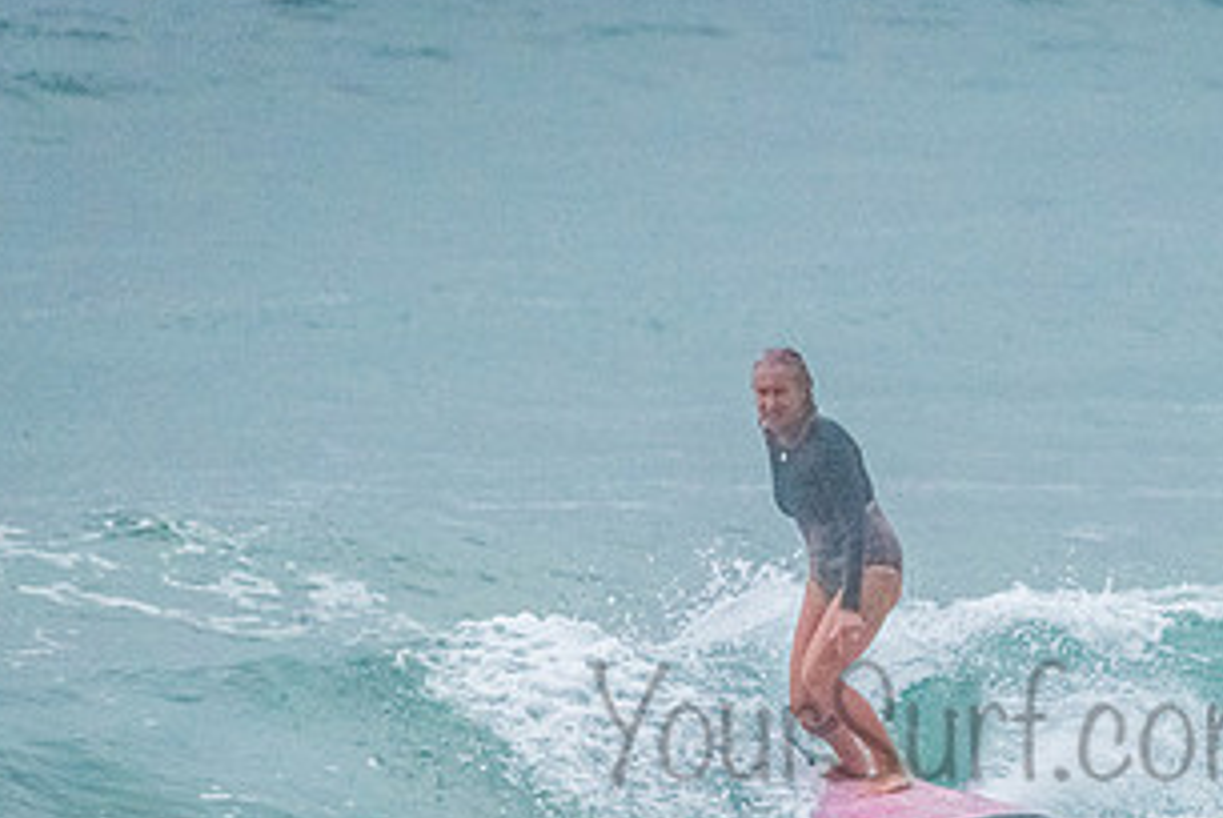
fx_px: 34174
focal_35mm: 1005
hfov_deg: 2.1
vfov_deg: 1.4
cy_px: 733
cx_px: 939
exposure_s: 1/1600
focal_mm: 500
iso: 9000
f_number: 5.6
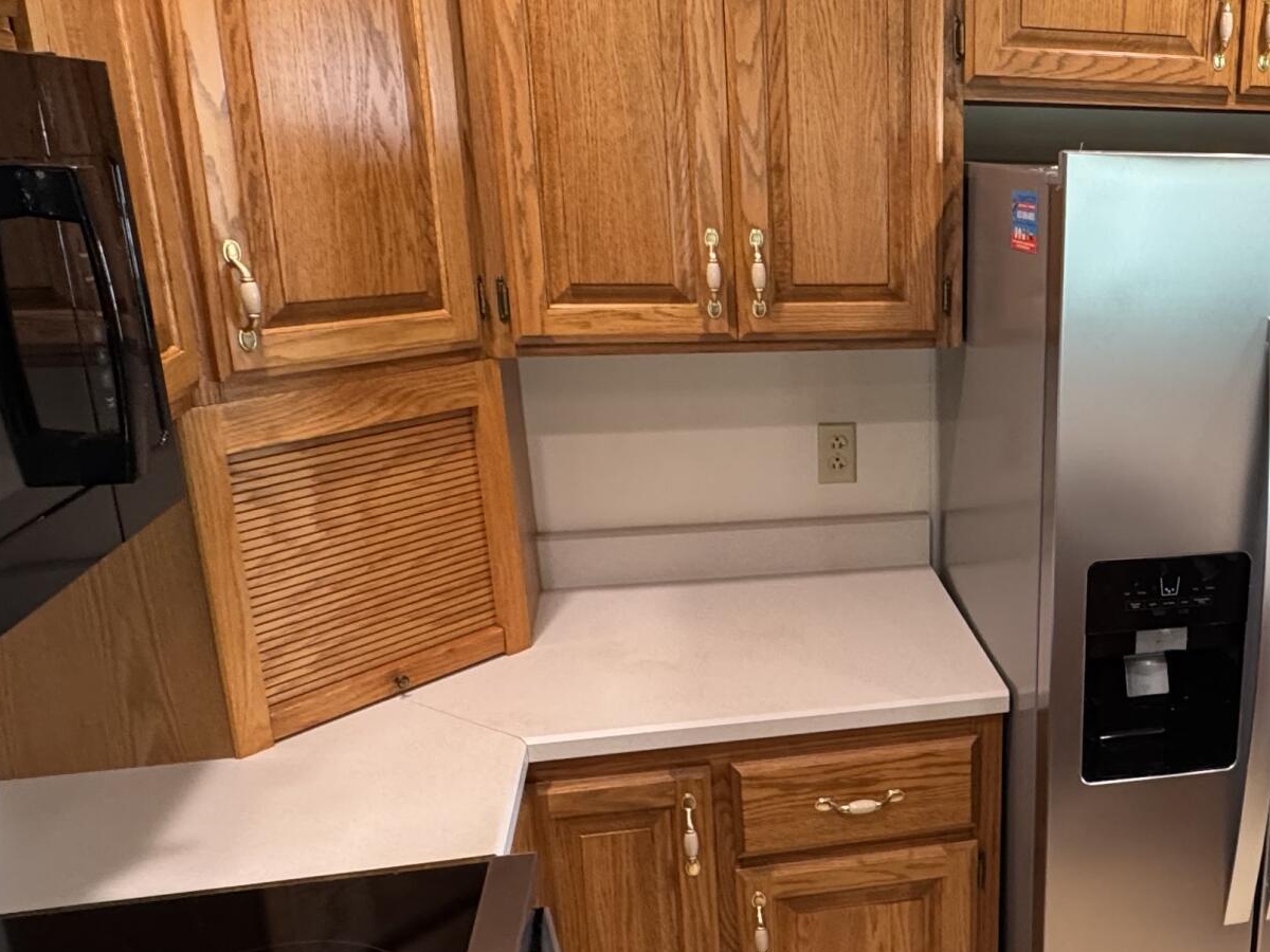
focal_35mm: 35
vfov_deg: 40.7
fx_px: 1284
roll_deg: -1.7
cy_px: 513
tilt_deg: -17.1
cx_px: 1057
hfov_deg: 48.9
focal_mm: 2.22
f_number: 2.2
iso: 320
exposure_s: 1/120
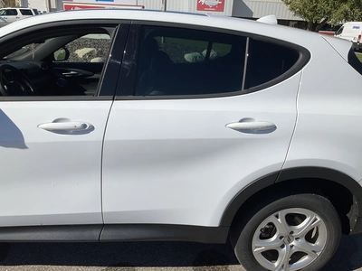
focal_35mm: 29
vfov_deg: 48.2
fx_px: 303
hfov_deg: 61.7
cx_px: 181
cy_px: 136
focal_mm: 3
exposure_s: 1/4065
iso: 25
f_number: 1.8
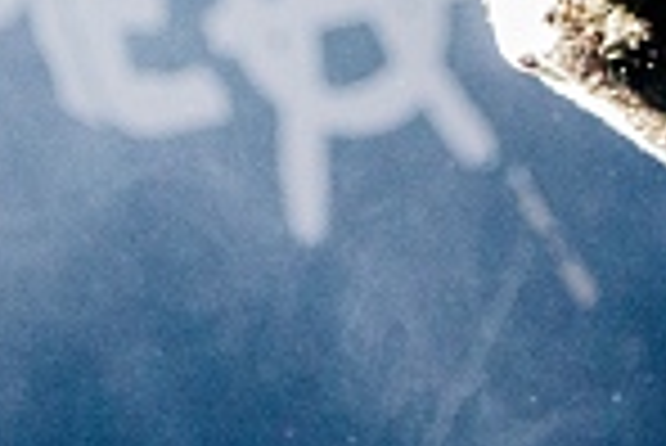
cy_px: -237
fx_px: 5407
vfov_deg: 4.7
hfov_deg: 7.0
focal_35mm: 292
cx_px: 410
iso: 4000
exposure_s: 1/80
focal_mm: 60
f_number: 2.8
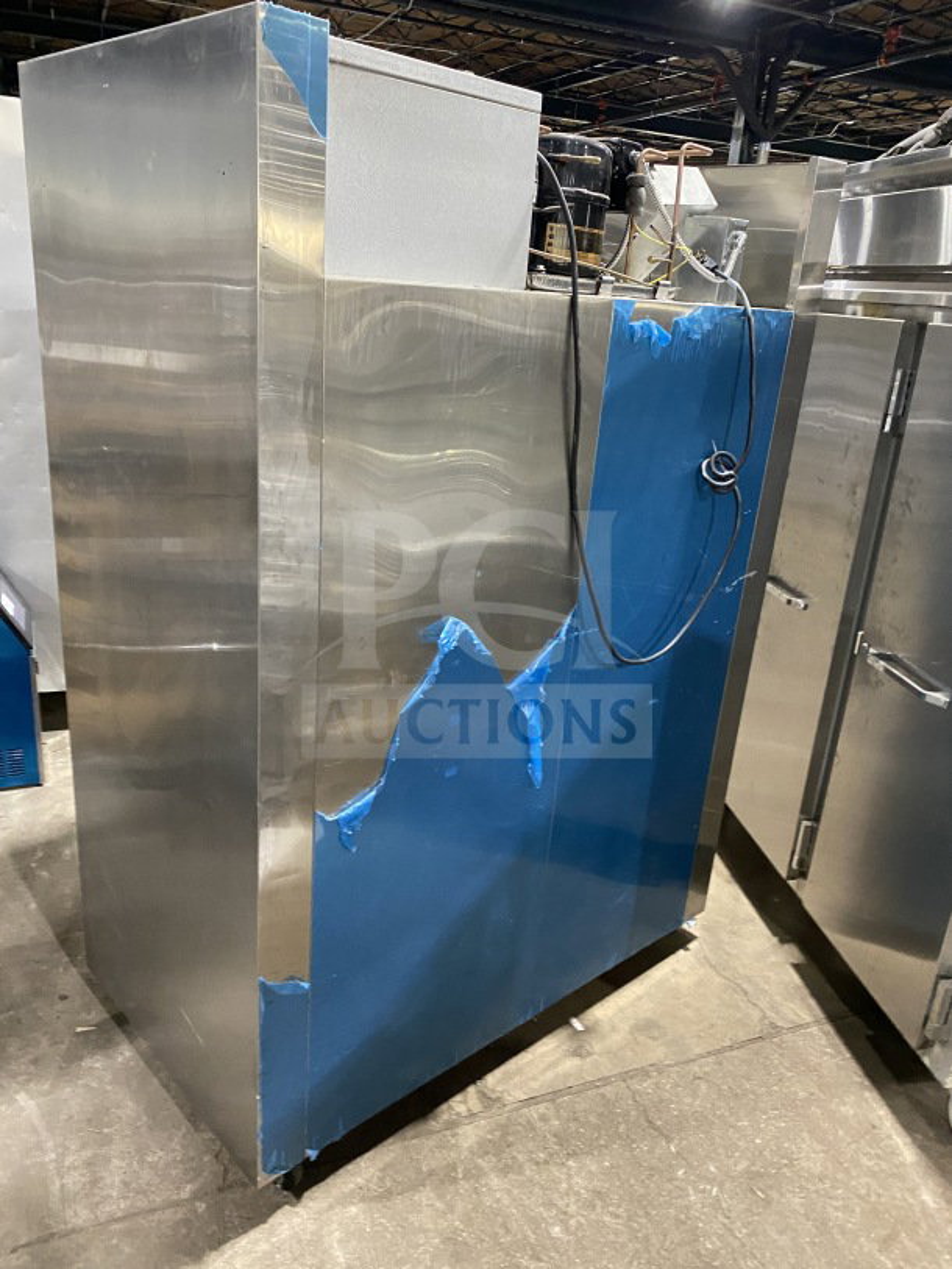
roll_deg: -2.0
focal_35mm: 26
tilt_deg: -19.1
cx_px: 476
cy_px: 634
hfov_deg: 53.1
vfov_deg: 67.3
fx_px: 953
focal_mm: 4.25
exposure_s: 1/58
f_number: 1.8
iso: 500
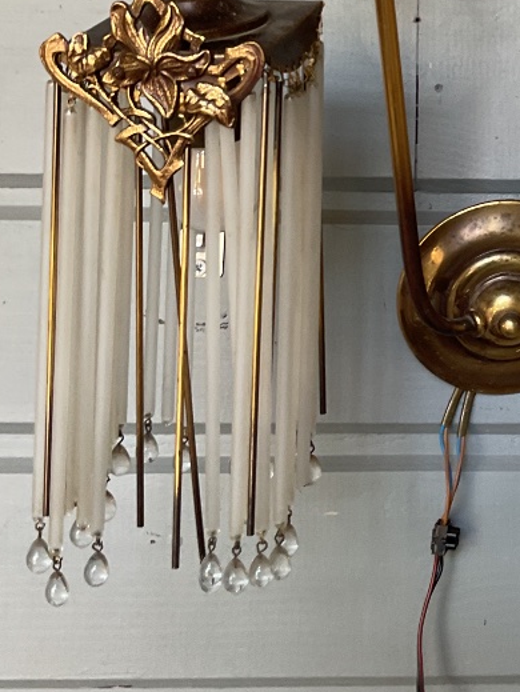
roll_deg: -0.1
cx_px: 569
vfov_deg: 28.3
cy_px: 124
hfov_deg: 20.9
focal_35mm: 67
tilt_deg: +2.6
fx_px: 1340
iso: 40
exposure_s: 1/60
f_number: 1.8
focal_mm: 3
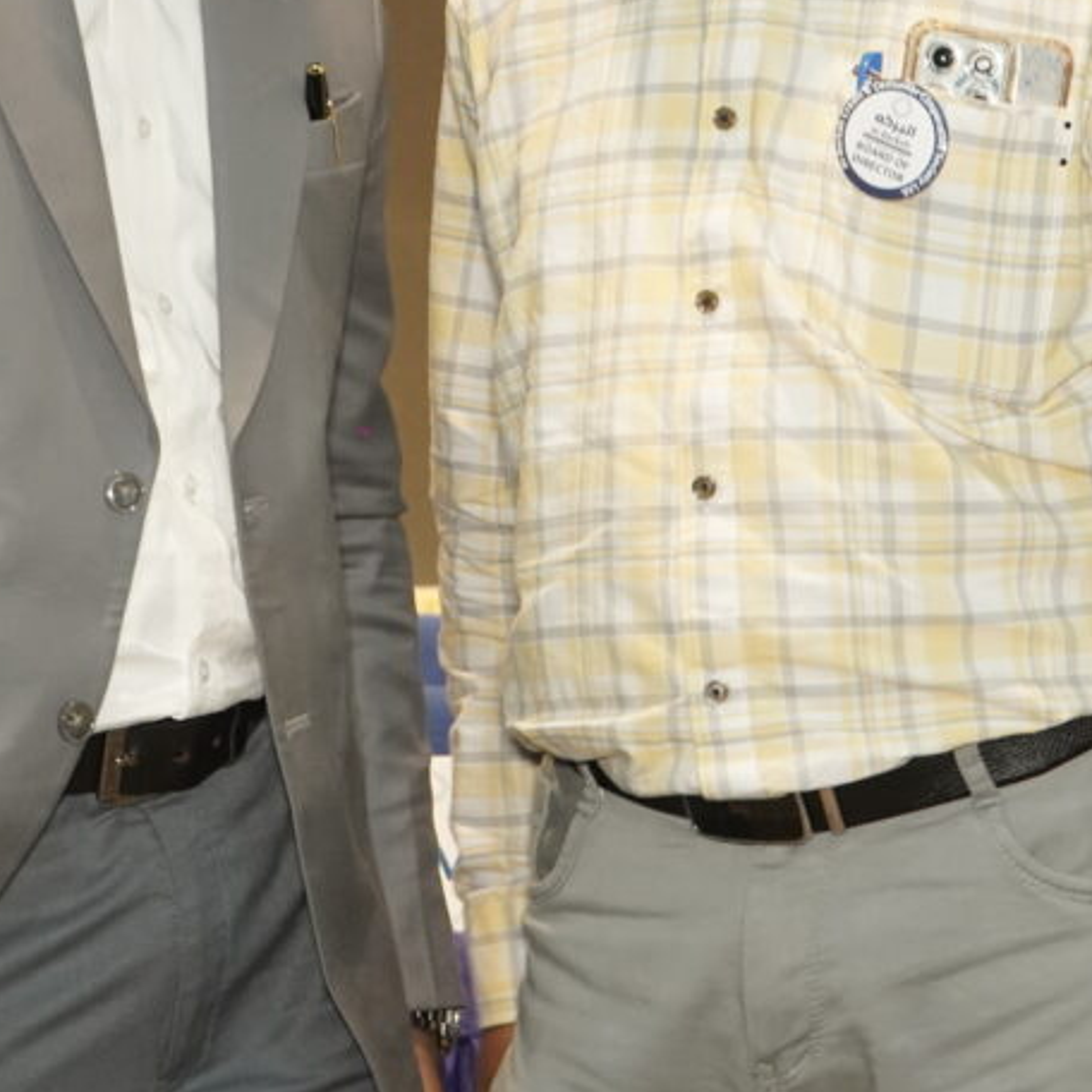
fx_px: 4390
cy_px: -129
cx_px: 575
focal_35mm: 123
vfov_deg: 13.9
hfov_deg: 14.2
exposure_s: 1/50
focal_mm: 43
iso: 2500
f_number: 6.3
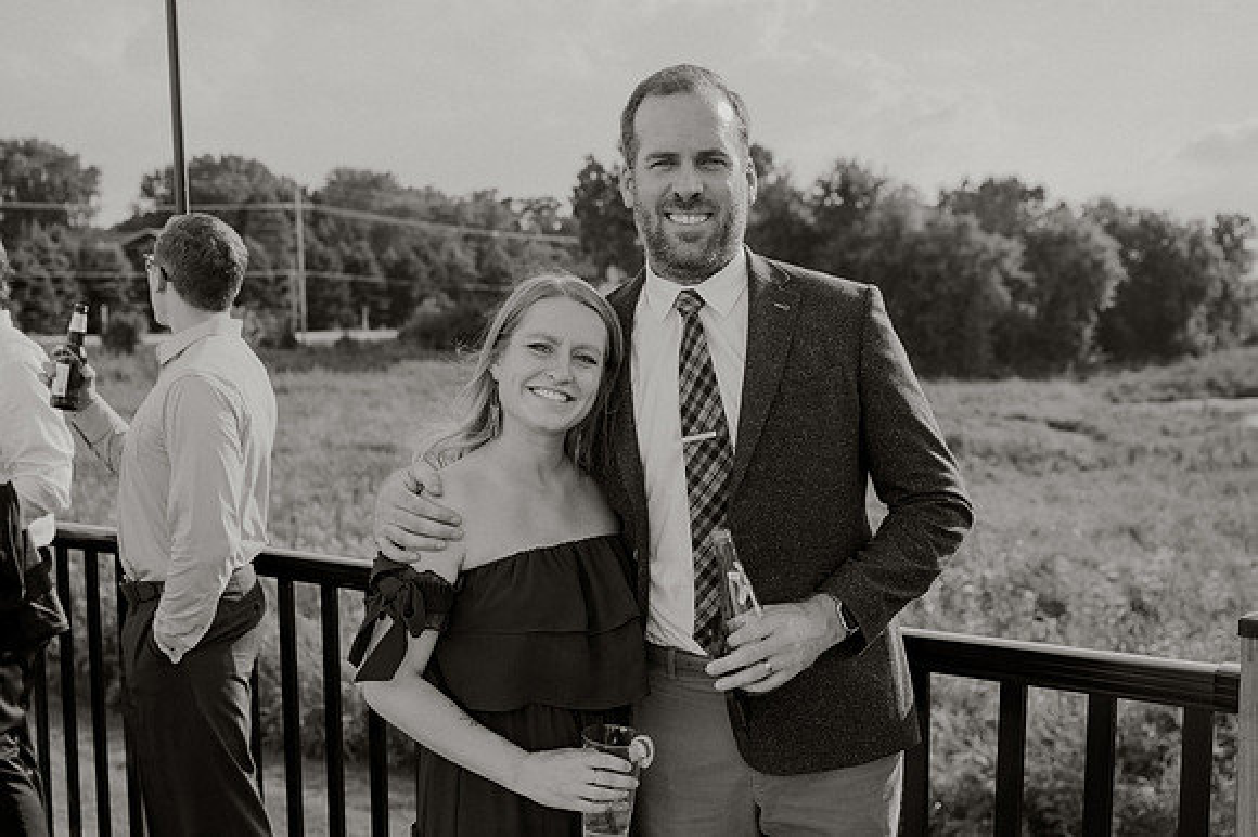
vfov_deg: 31.8
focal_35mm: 42
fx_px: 1467
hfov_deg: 46.4
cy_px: 418
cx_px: 629
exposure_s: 1/800
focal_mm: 41
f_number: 4
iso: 100
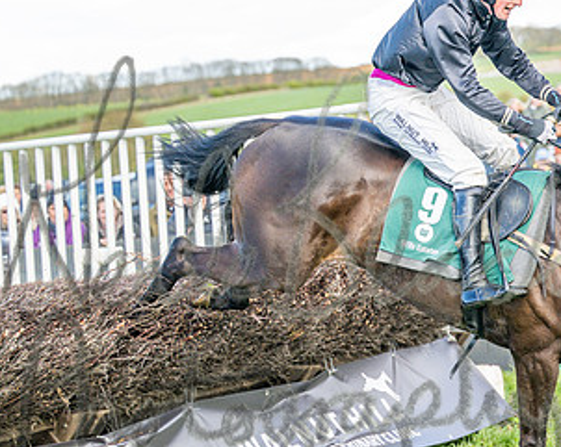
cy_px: 197
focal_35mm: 147
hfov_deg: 13.0
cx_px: 476
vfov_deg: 10.5
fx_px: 2438
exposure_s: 1/1600
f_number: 2.8
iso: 400
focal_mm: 70
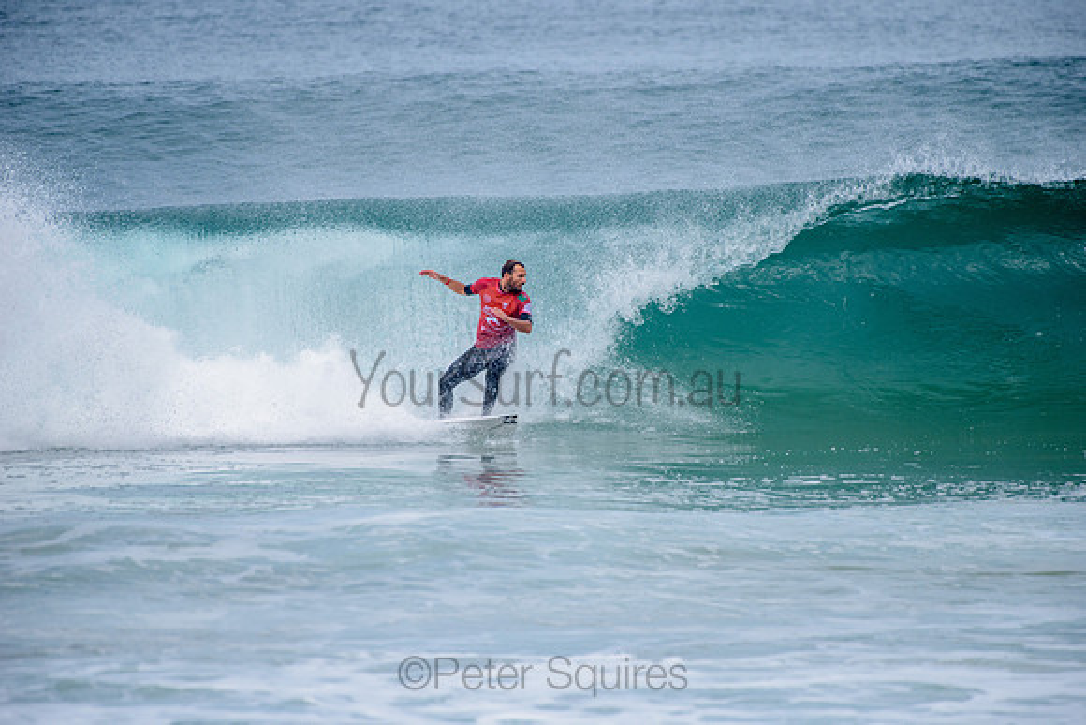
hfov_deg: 4.1
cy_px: 362
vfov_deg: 2.8
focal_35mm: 500
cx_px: 543
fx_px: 15086
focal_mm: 500
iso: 250
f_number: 5.6
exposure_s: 1/2000
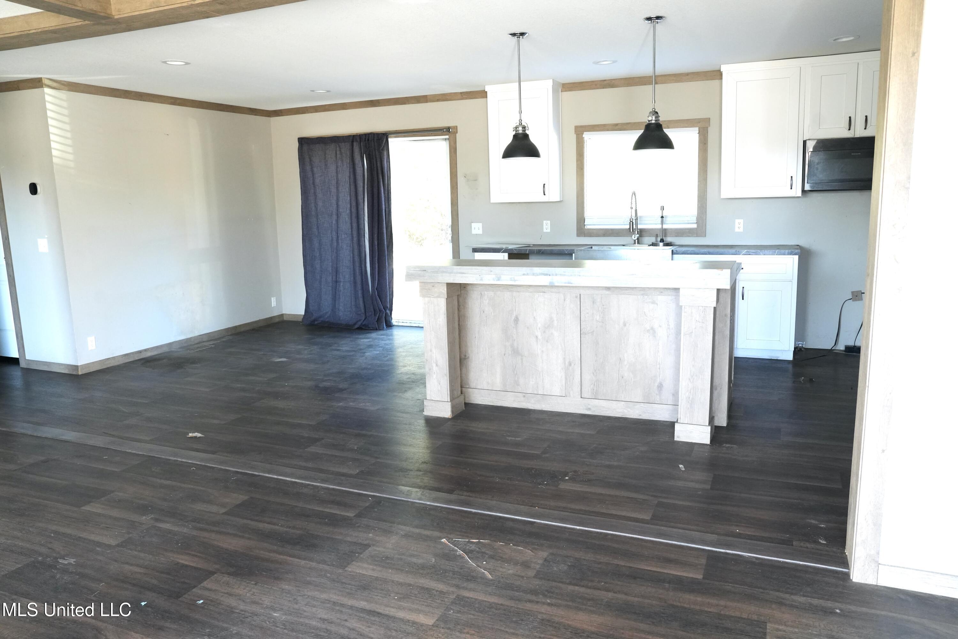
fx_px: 665
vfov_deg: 51.3
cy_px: 320
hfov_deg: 71.5
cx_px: 479
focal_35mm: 25
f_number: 5.6
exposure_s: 1/80
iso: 2500
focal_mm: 25
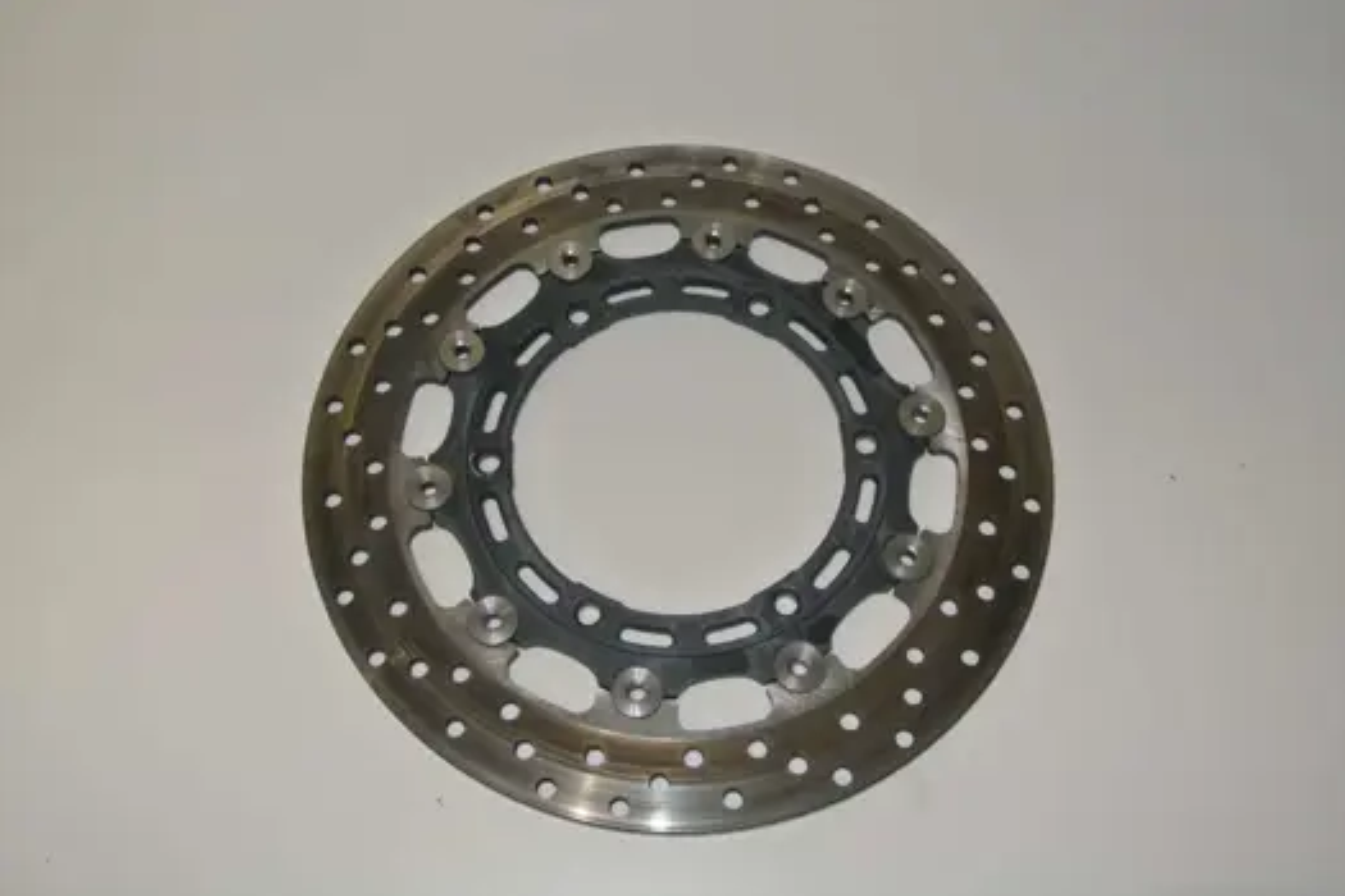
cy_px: 453
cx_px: 684
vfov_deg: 33.4
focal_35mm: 40
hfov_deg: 48.5
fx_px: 1494
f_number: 4
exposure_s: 1/60
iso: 200
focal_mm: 14.5
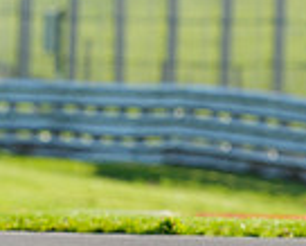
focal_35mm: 1869
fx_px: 16939
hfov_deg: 1.0
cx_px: 428
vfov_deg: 0.8
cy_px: 193
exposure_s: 1/400
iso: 125
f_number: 5.6
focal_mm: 400
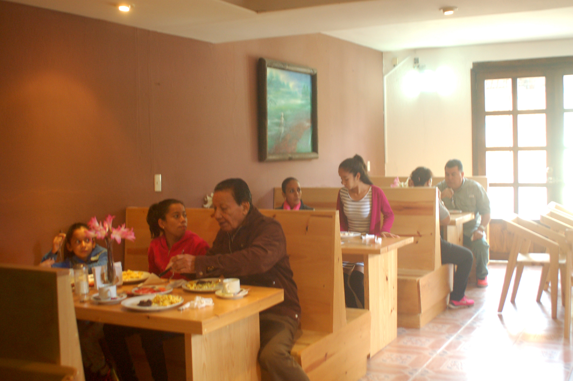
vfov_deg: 31.8
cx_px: 286
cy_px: 190
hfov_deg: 46.4
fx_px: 668
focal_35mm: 42
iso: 800
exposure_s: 1/25
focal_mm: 28
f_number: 3.5
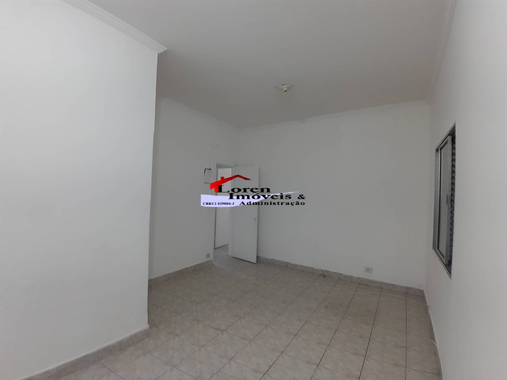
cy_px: 190
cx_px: 254
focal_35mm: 17
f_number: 2.2
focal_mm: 1.46
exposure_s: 1/24
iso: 125
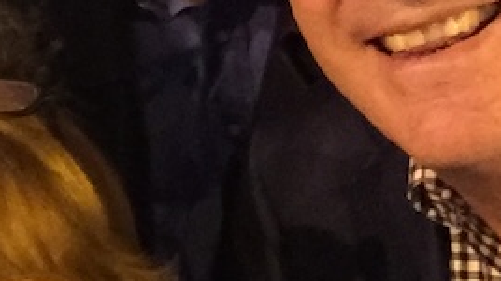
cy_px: 139
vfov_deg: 11.9
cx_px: -77
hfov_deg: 20.0
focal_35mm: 101
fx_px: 1340
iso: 400
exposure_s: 1/15
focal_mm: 2.65
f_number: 2.2
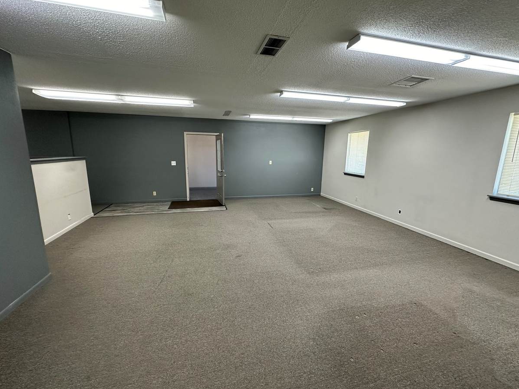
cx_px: 264
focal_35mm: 15
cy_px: 193
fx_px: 225
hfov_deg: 98.2
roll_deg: -1.0
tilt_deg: -10.5
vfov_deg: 81.7
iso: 250
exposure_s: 1/120
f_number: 2.2
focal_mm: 2.22
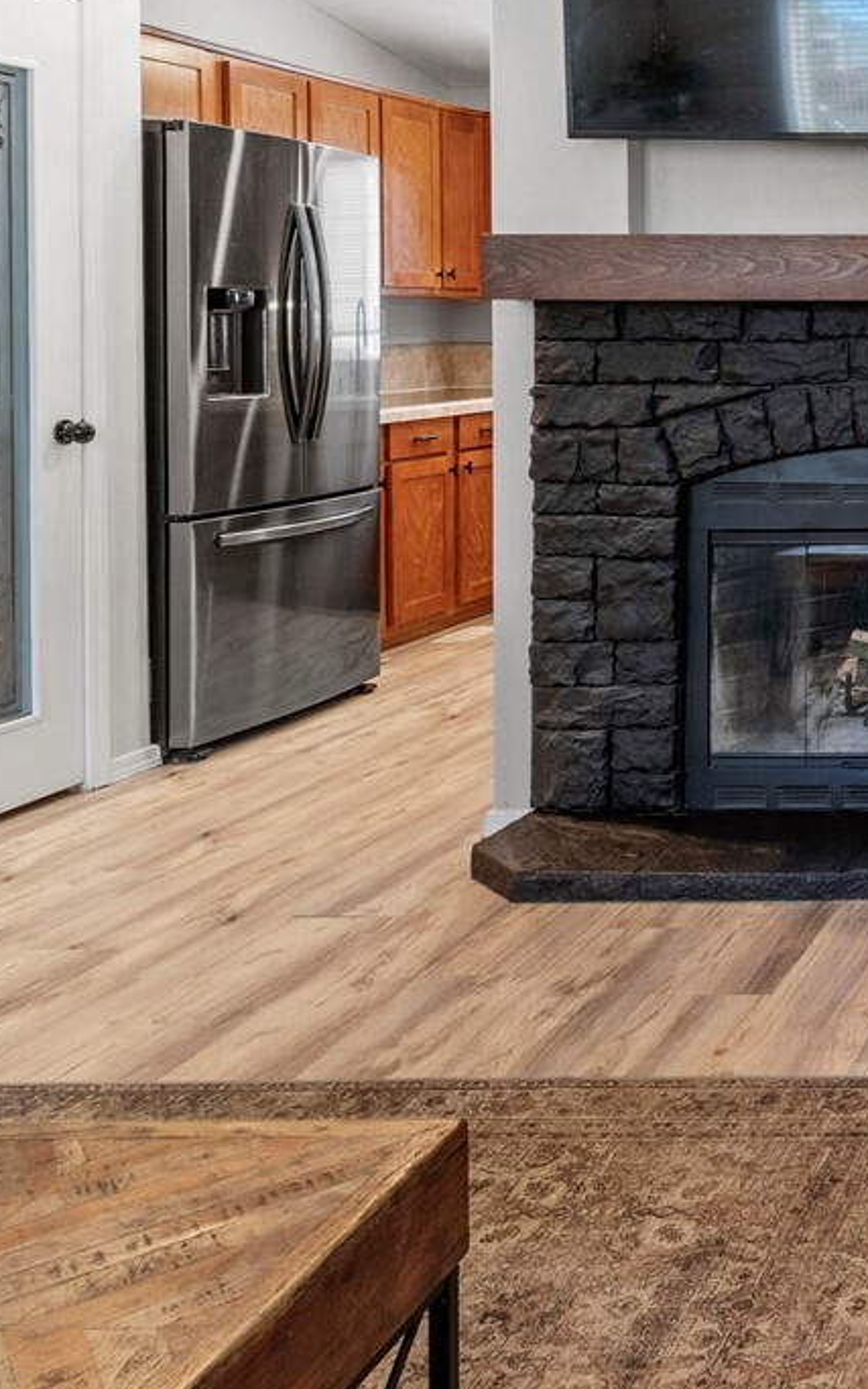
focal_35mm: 38
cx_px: 1320
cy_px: 357
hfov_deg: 25.1
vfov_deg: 49.6
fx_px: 1438
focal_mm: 10
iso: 200
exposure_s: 1
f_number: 9
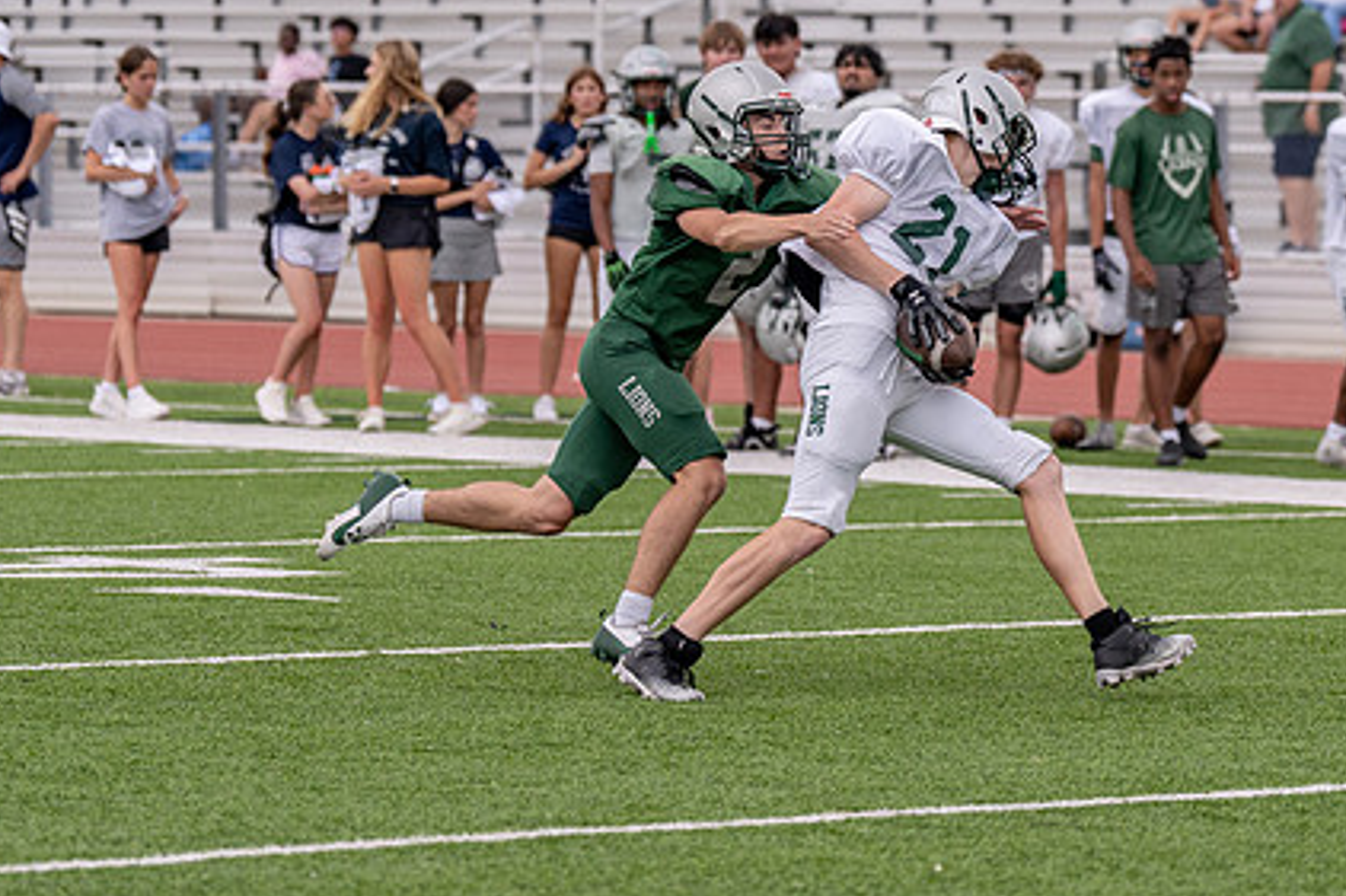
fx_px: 8409
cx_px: 994
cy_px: 132
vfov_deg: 6.1
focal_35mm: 225
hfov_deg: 9.1
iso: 320
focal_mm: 111
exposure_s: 1/3200
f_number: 2.8
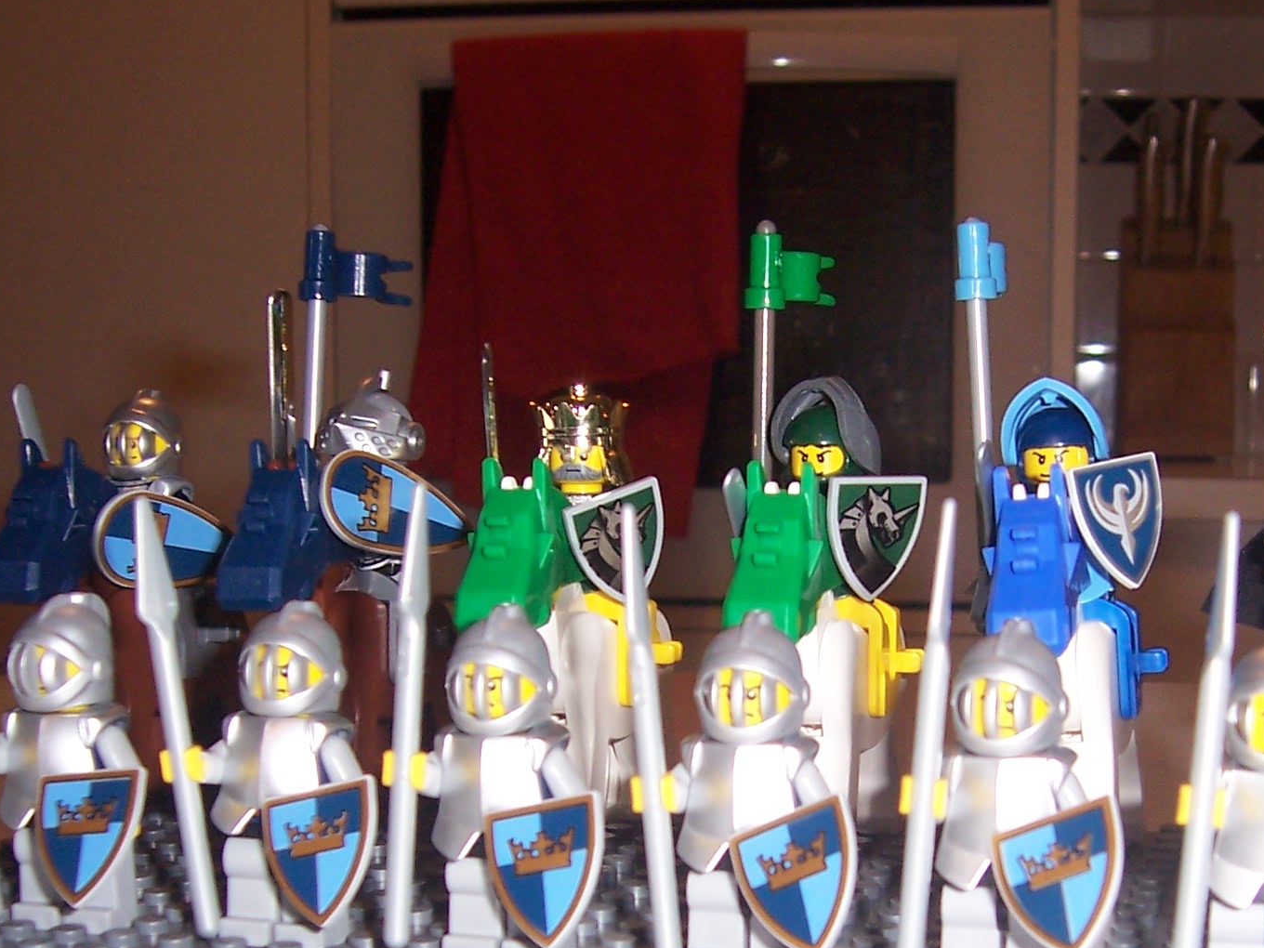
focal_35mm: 61
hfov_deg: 31.6
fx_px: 2227
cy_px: 742
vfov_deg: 23.7
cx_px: 779
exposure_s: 1/60
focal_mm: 6
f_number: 3
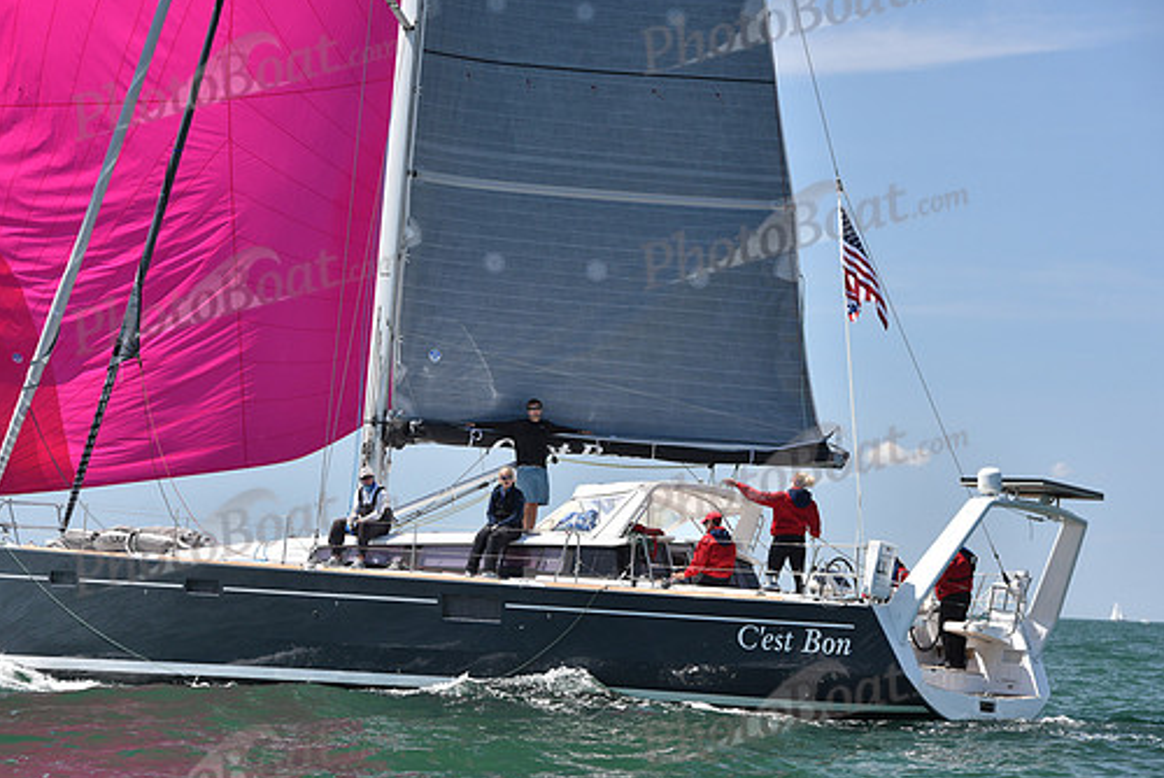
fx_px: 3753
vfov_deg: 11.8
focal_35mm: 116
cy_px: 383
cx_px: 521
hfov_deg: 17.6
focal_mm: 100
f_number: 5.6
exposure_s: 1/800
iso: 400
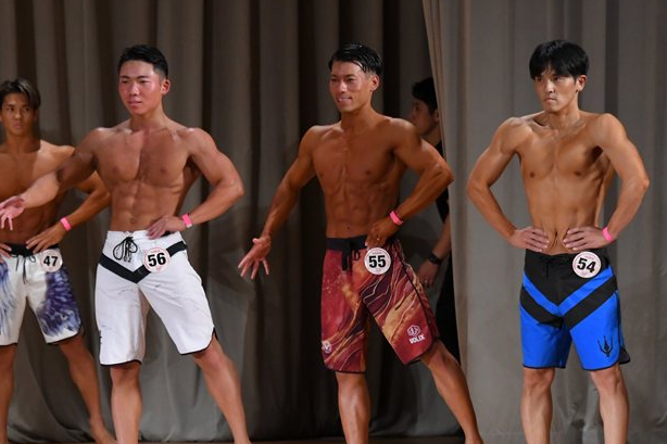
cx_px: 337
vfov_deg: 4.5
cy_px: 251
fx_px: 5612
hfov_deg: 6.8
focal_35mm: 303
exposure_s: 1/400
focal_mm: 160
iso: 3200
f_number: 5.6
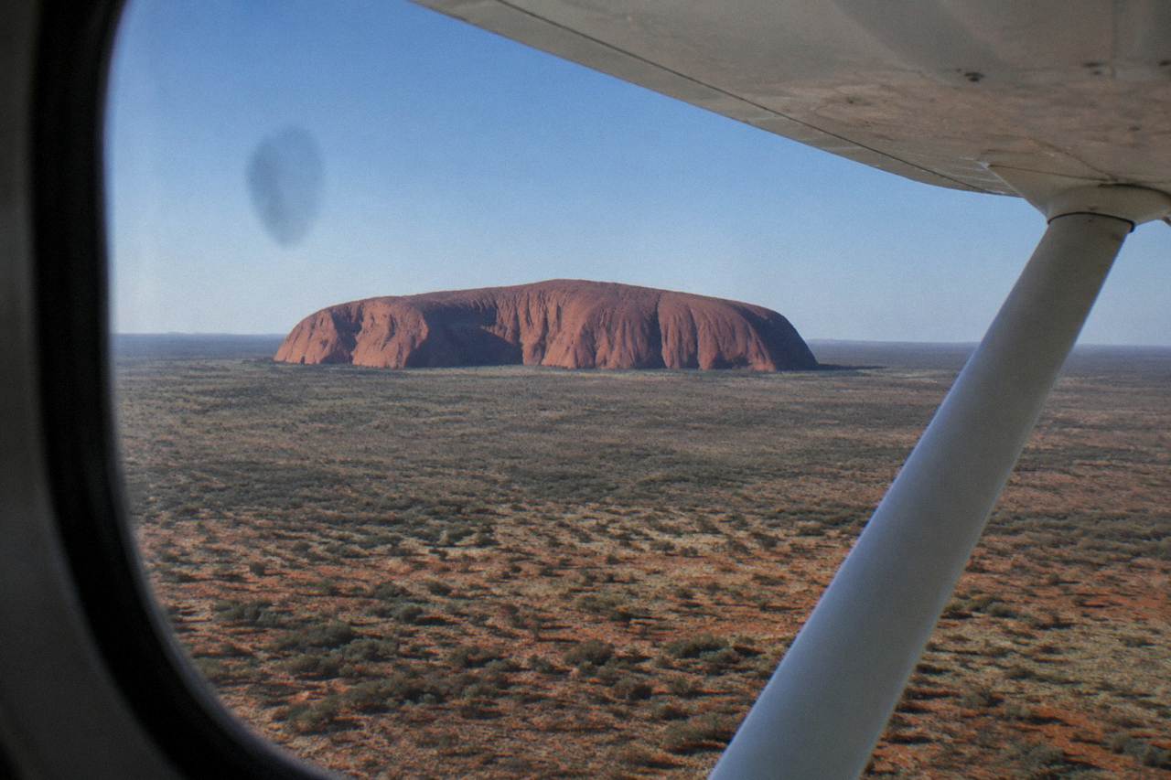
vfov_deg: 28.6
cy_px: 390
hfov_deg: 41.9
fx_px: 1529
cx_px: 586
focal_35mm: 47
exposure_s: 1/1250
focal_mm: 47
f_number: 4
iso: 320
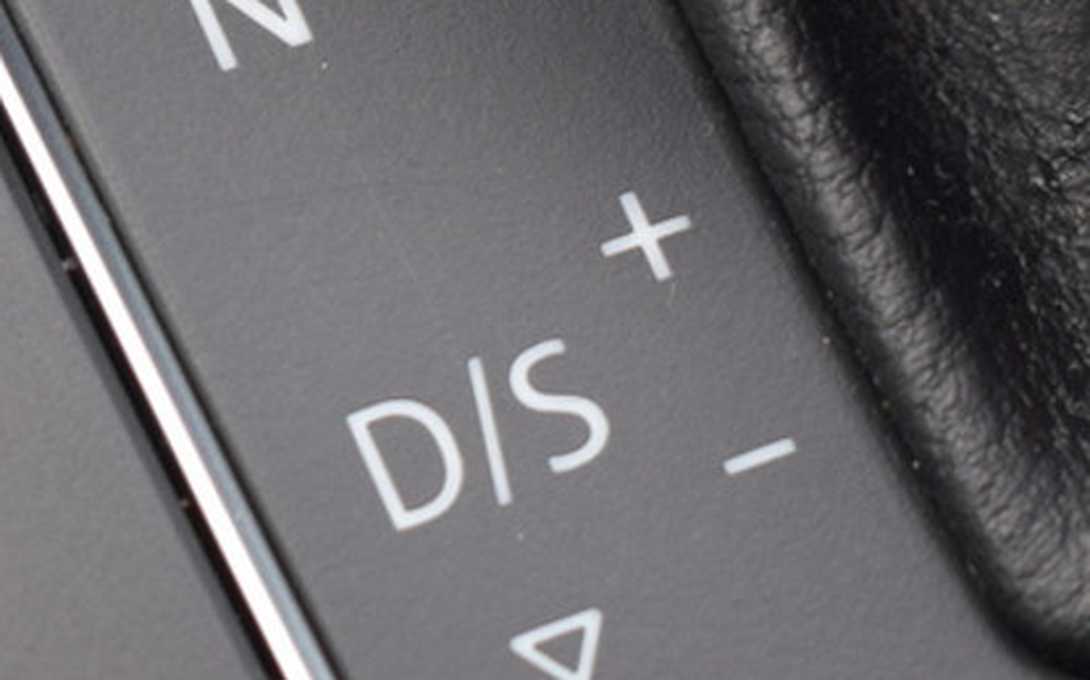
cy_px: -445
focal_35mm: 284
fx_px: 8425
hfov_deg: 7.3
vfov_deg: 4.6
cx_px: -643
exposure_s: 1/125
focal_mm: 55
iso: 400
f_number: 5.6
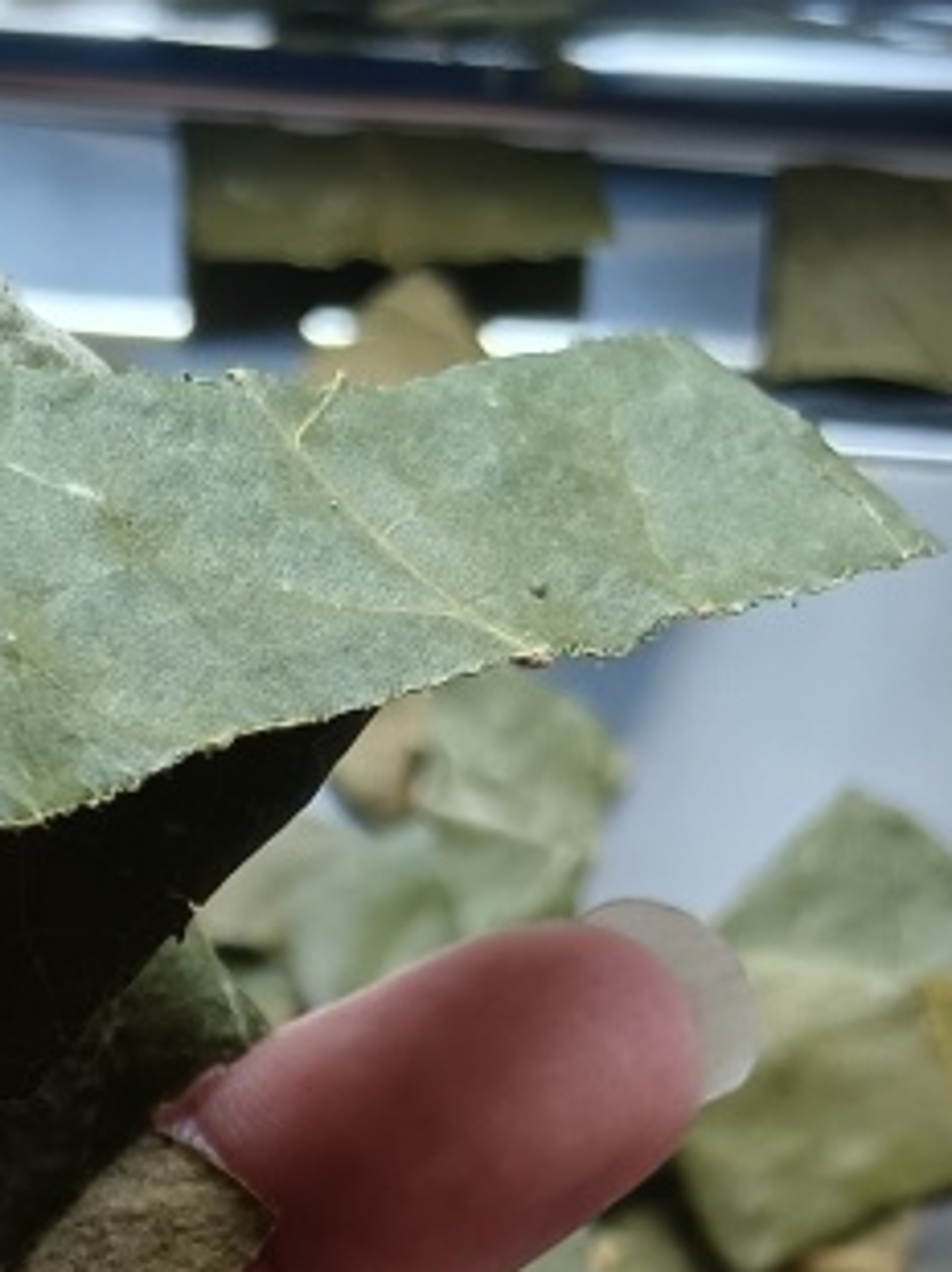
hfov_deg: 14.9
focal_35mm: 93
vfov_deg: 19.1
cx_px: -410
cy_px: 1771
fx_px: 3415
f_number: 1.9
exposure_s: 1/100
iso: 272
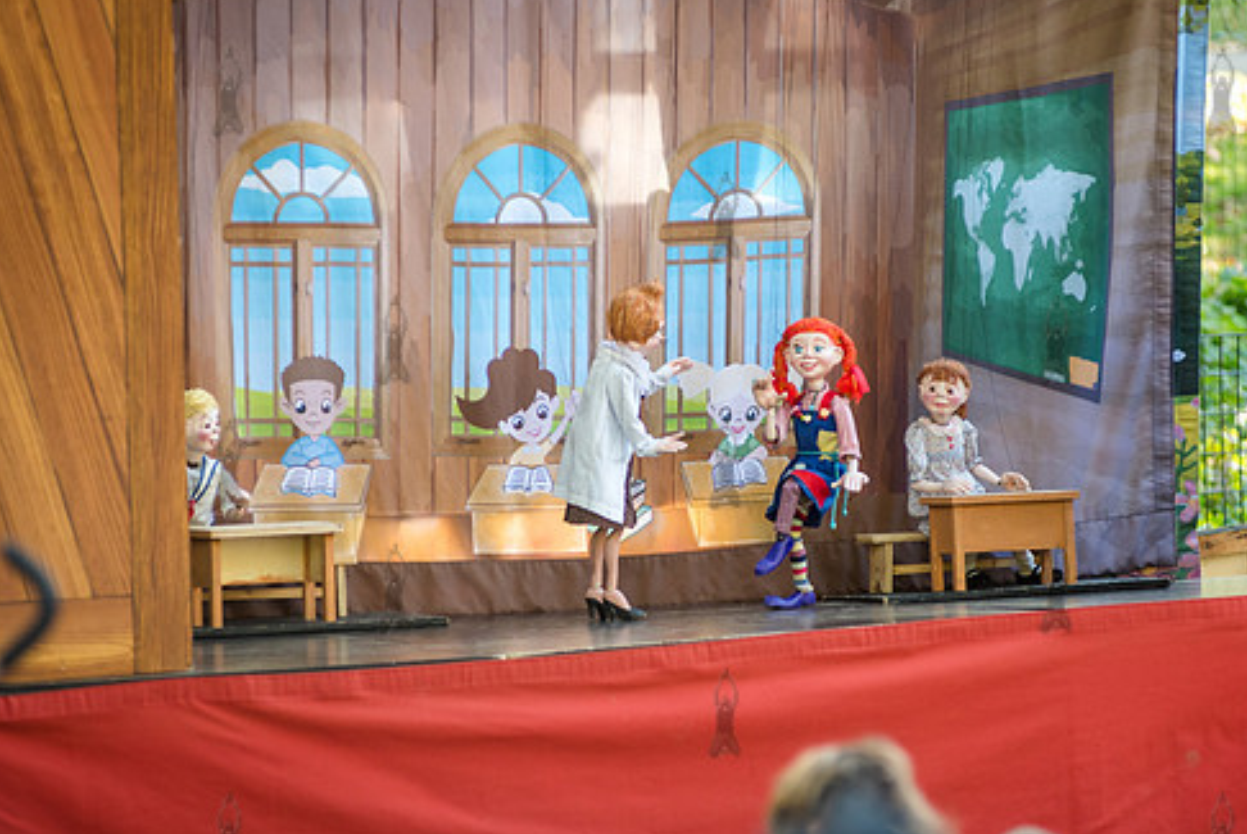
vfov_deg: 5.6
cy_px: 463
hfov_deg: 8.3
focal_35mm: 248
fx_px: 8598
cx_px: 724
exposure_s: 1/250
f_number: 3.5
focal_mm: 200
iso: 500
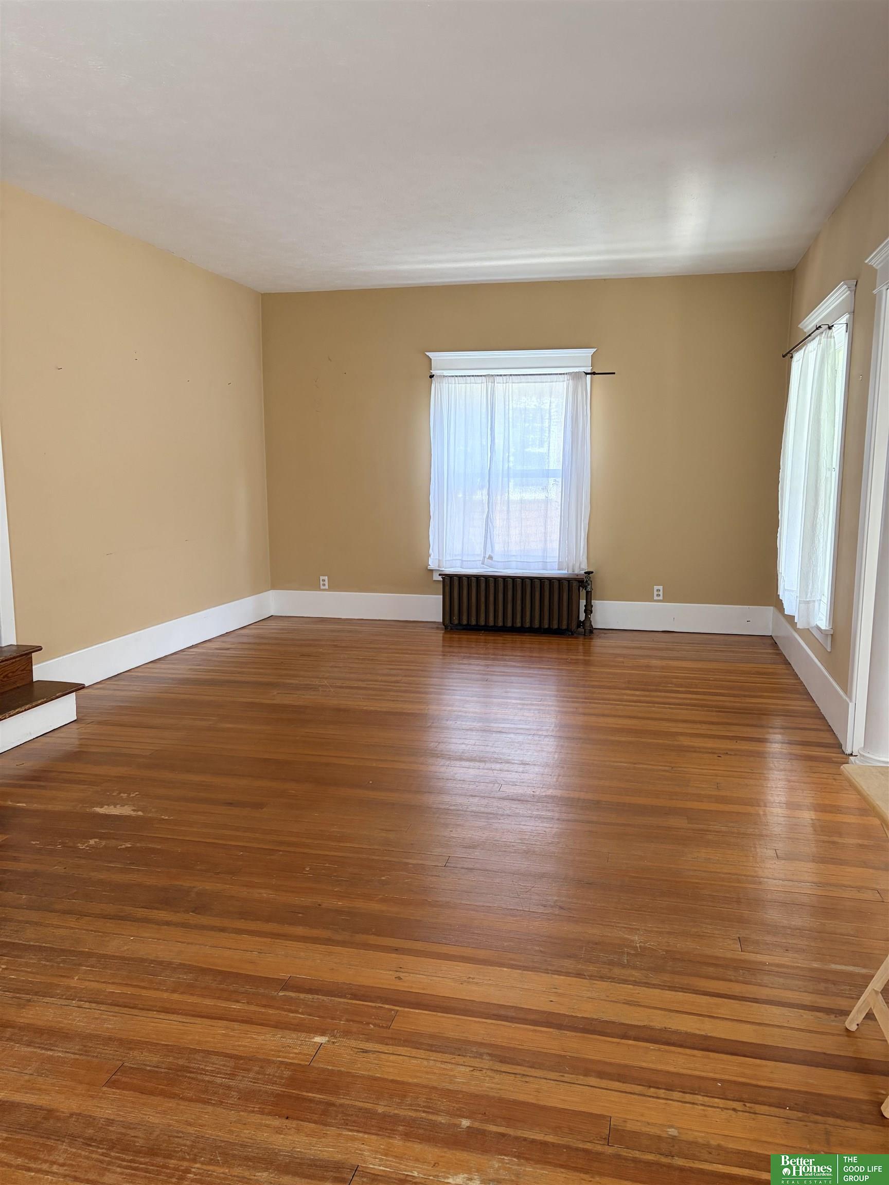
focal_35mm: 26
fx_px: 890
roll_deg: +0.7
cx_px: 444
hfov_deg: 53.1
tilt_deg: -7.8
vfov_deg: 67.3
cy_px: 592
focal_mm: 5.96
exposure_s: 1/86
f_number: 1.6
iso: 125
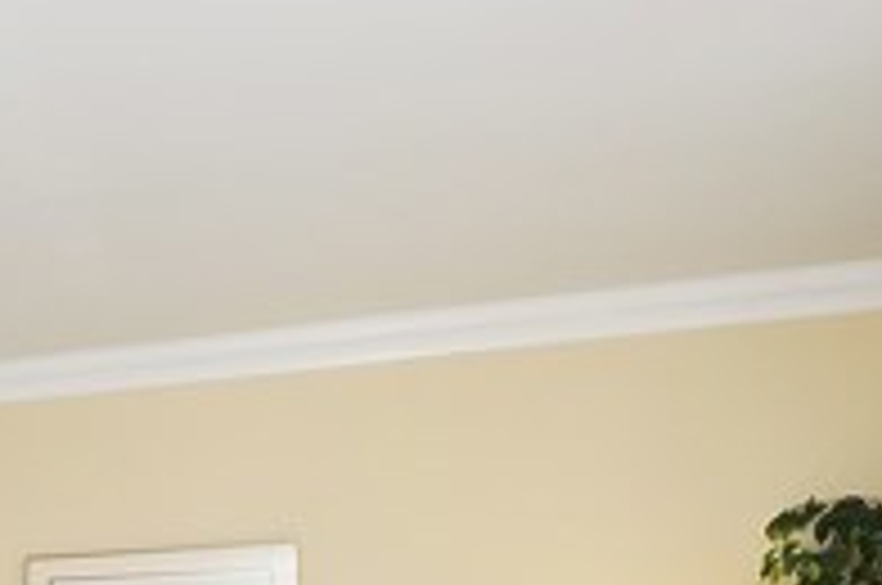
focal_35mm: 49
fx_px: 1199
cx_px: -18
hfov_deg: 36.0
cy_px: 857
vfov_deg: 22.8
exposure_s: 1/60
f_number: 8
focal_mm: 10
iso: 320
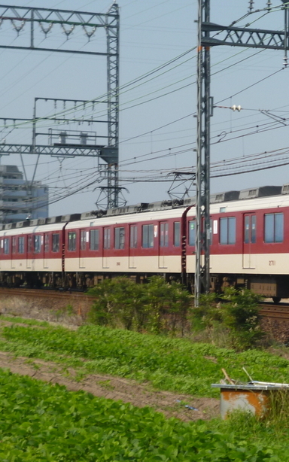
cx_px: 424
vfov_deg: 18.0
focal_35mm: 116
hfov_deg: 10.9
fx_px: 1461
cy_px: 248
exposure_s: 1/80
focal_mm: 10
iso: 100
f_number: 13
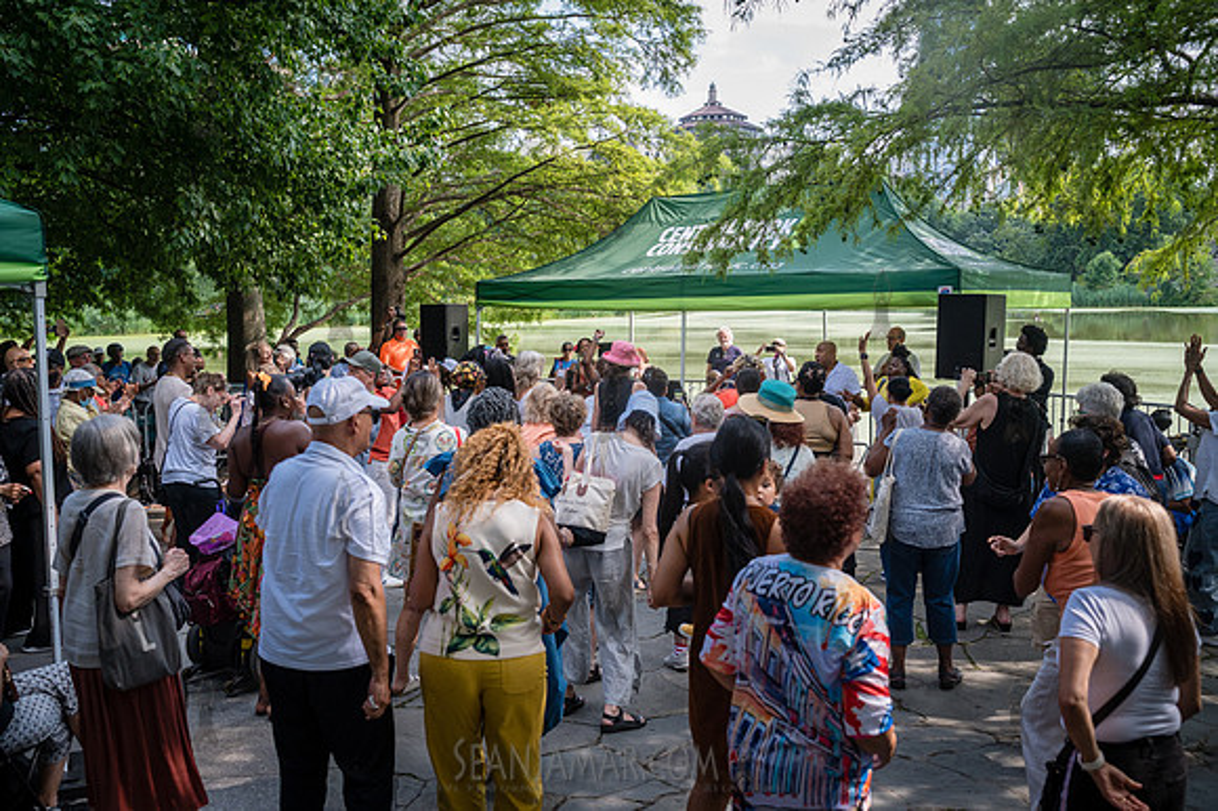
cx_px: 609
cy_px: 406
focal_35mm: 35
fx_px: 1183
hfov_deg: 54.5
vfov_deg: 37.8
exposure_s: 1/1250
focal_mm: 35
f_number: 4
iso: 640
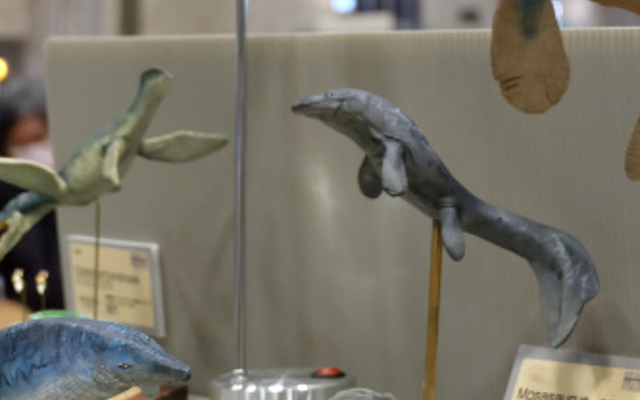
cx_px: 640
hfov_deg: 17.7
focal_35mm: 115
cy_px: -3
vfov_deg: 11.3
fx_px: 2006
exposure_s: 1/58
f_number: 4.7
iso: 3200
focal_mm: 31
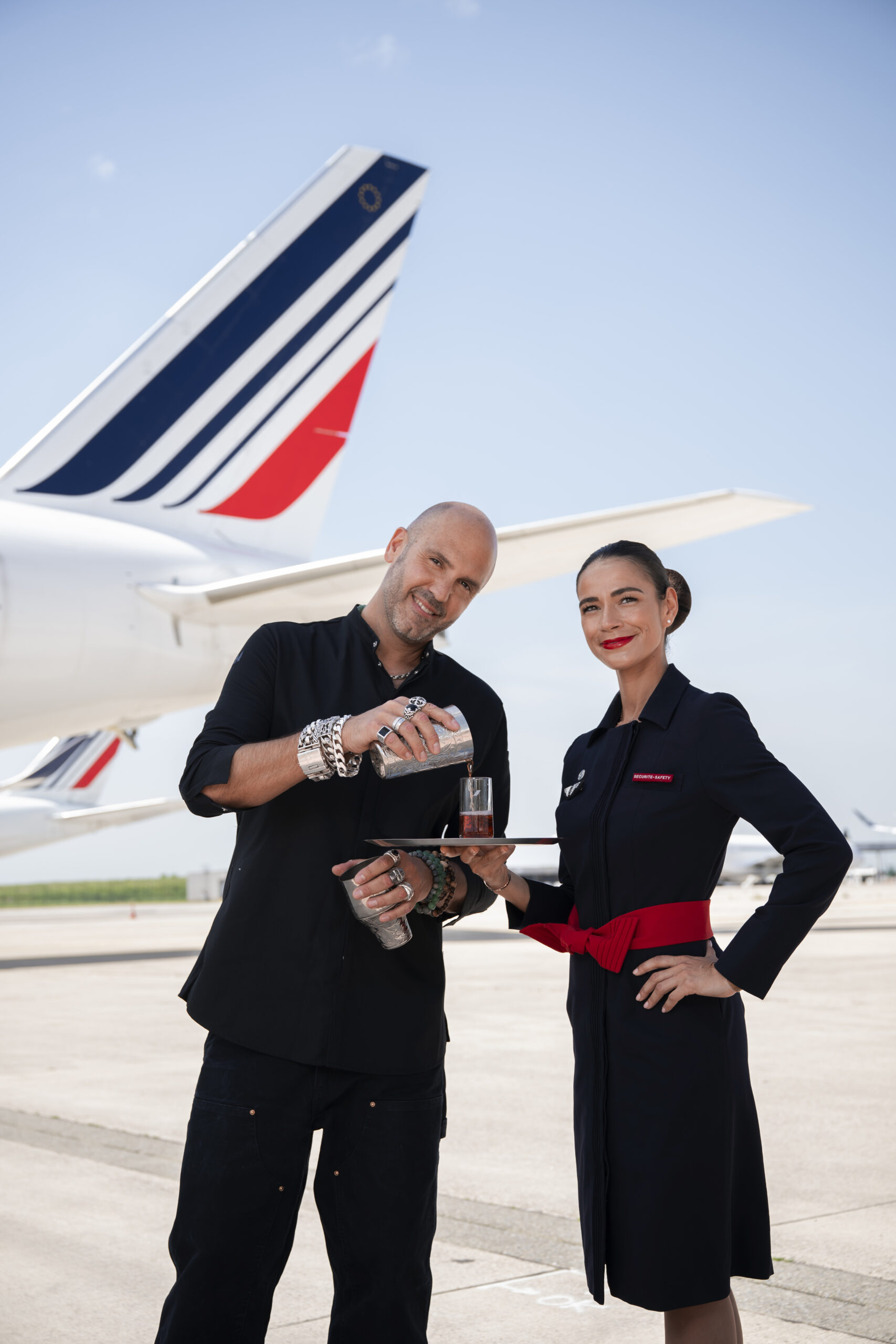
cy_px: 672
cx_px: 448
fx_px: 1717
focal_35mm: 46
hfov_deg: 29.2
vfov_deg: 42.7
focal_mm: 46
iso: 32
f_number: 4.5
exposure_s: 1/200
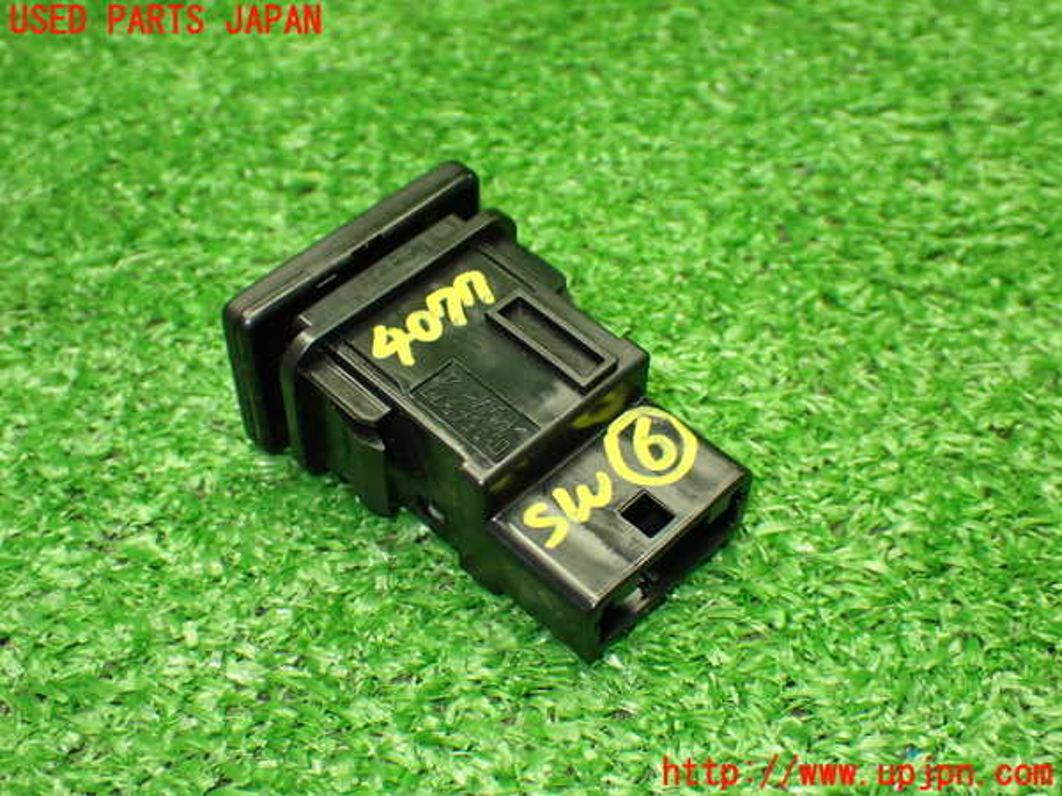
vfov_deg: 30.9
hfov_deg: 40.4
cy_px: 398
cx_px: 531
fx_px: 1442
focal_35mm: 47
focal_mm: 8.4
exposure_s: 1/80
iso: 800
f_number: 3.1
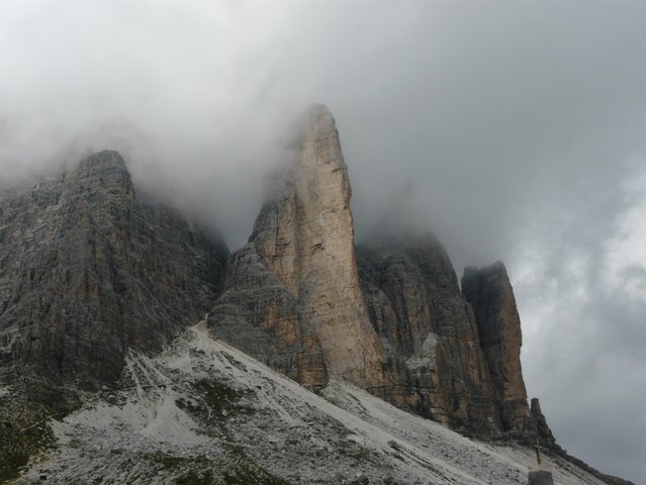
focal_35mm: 52
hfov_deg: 36.8
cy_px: 242
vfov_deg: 28.0
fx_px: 971
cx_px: 323
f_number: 7.1
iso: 100
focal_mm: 8.5
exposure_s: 1/400
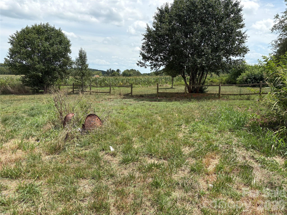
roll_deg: -0.7
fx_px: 216
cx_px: 144
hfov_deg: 67.3
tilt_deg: -7.0
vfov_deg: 53.1
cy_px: 108
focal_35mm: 26
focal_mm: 5.96
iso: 50
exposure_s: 1/2865
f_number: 1.6
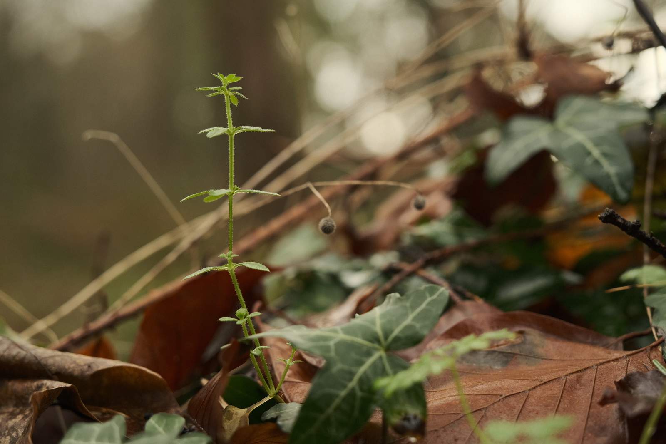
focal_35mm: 62
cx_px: 333
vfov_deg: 21.9
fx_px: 1147
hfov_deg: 32.4
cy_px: 222
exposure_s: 1/300
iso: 640
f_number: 4
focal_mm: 41.1
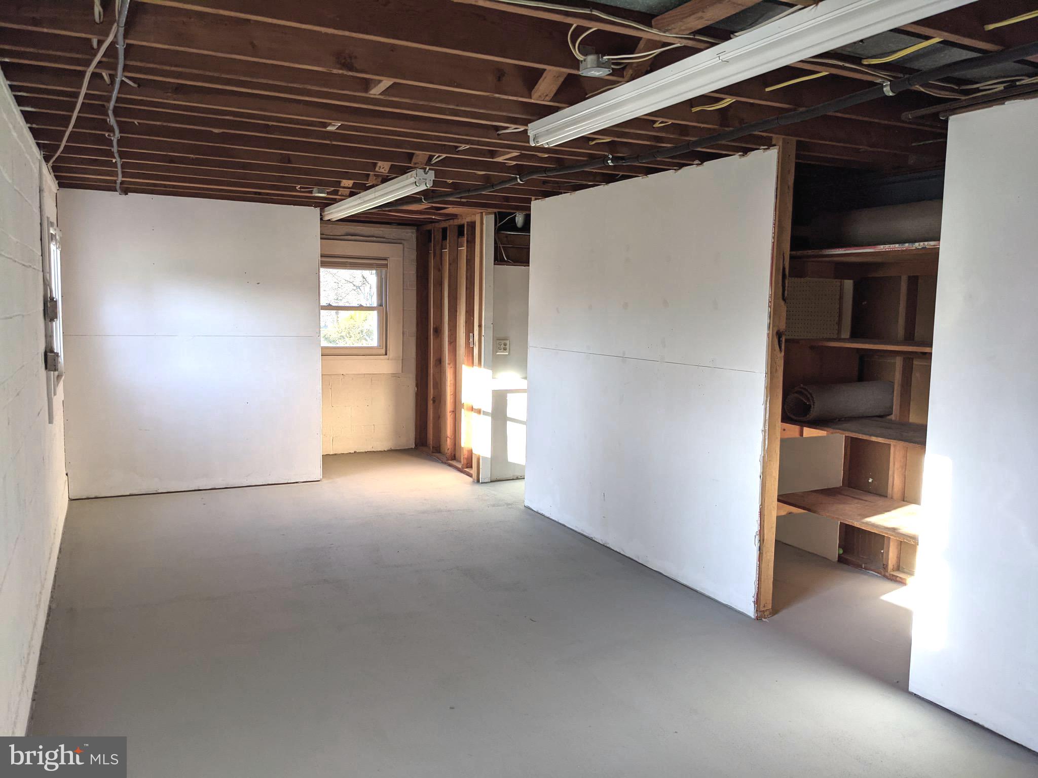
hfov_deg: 65.3
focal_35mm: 27
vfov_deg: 51.4
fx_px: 810
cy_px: 389
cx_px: 519
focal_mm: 4.38
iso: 81
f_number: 1.73
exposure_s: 1/156
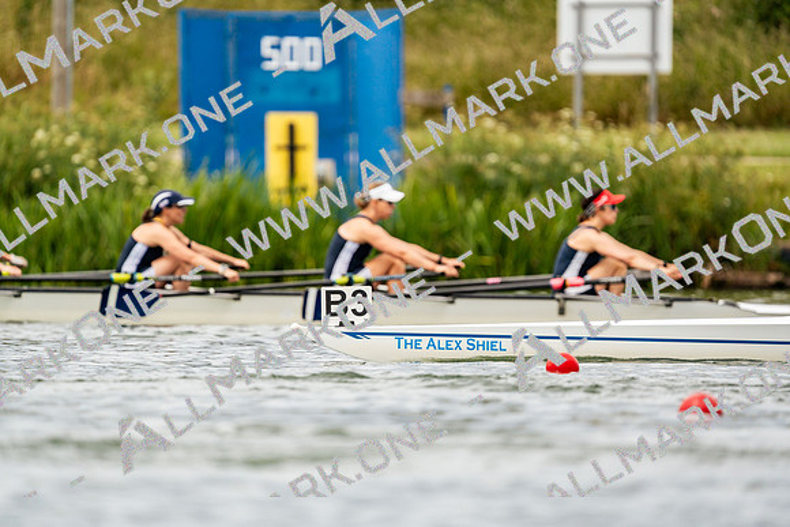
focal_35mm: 600
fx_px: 13169
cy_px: 264
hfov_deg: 3.4
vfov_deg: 2.3
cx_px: 395
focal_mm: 600
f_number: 6.3
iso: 250
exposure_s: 1/2000
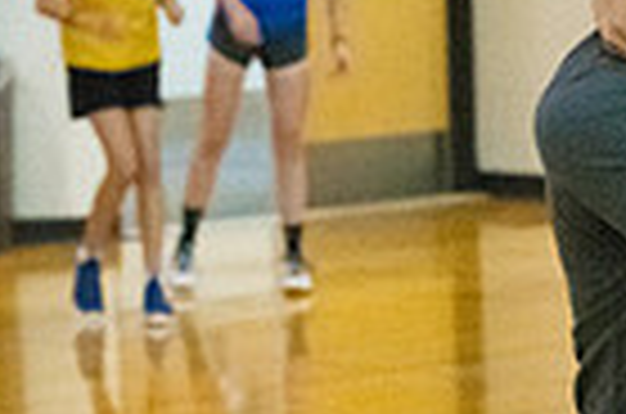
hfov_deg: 6.9
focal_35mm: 293
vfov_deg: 4.7
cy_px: 119
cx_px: 950
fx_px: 5083
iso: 6400
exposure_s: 1/640
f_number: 4.5
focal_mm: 70
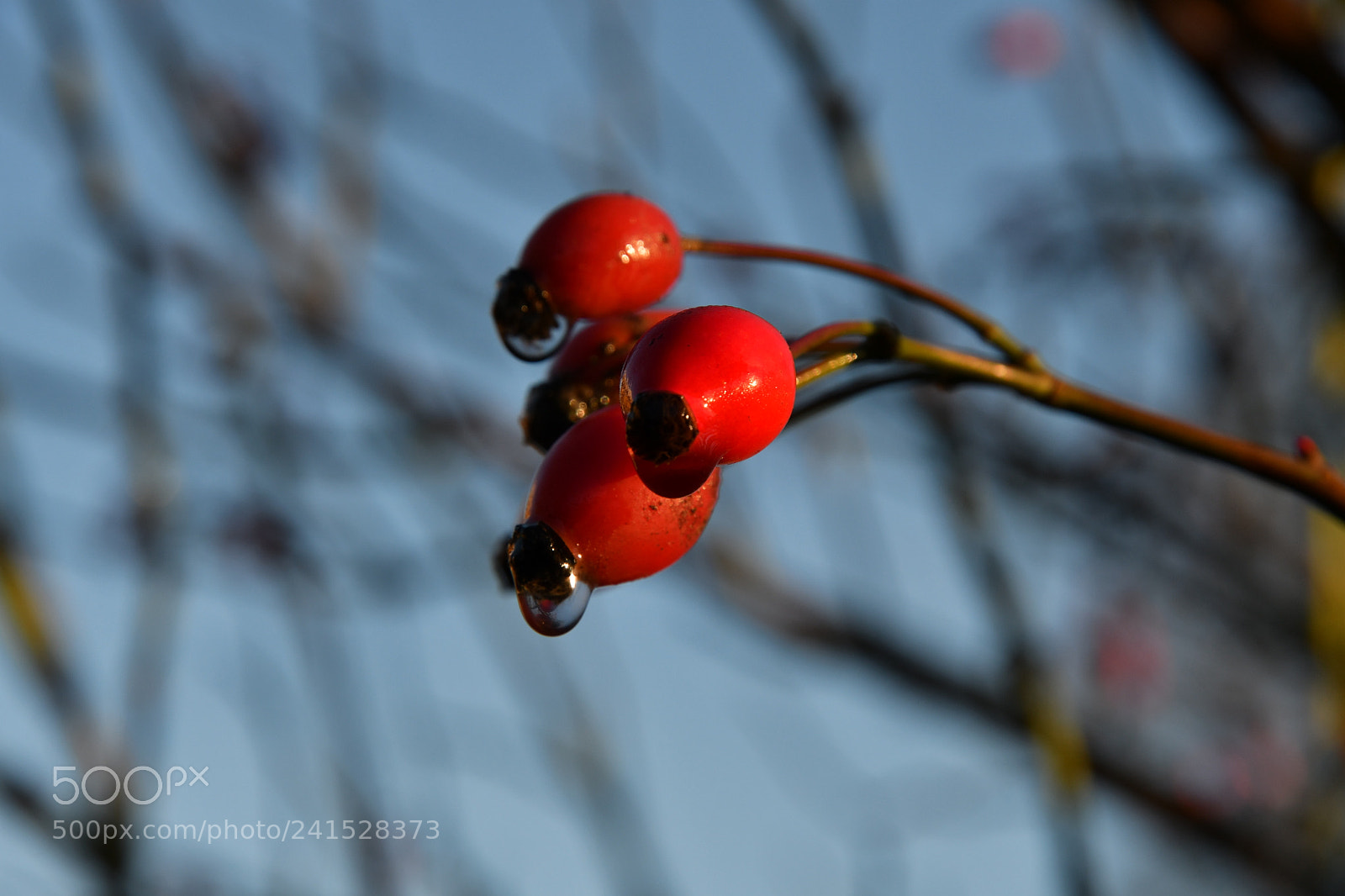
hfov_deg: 17.1
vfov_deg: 11.4
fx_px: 4482
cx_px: 672
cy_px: 448
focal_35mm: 120
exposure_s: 1/250
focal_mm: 80
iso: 100
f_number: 8
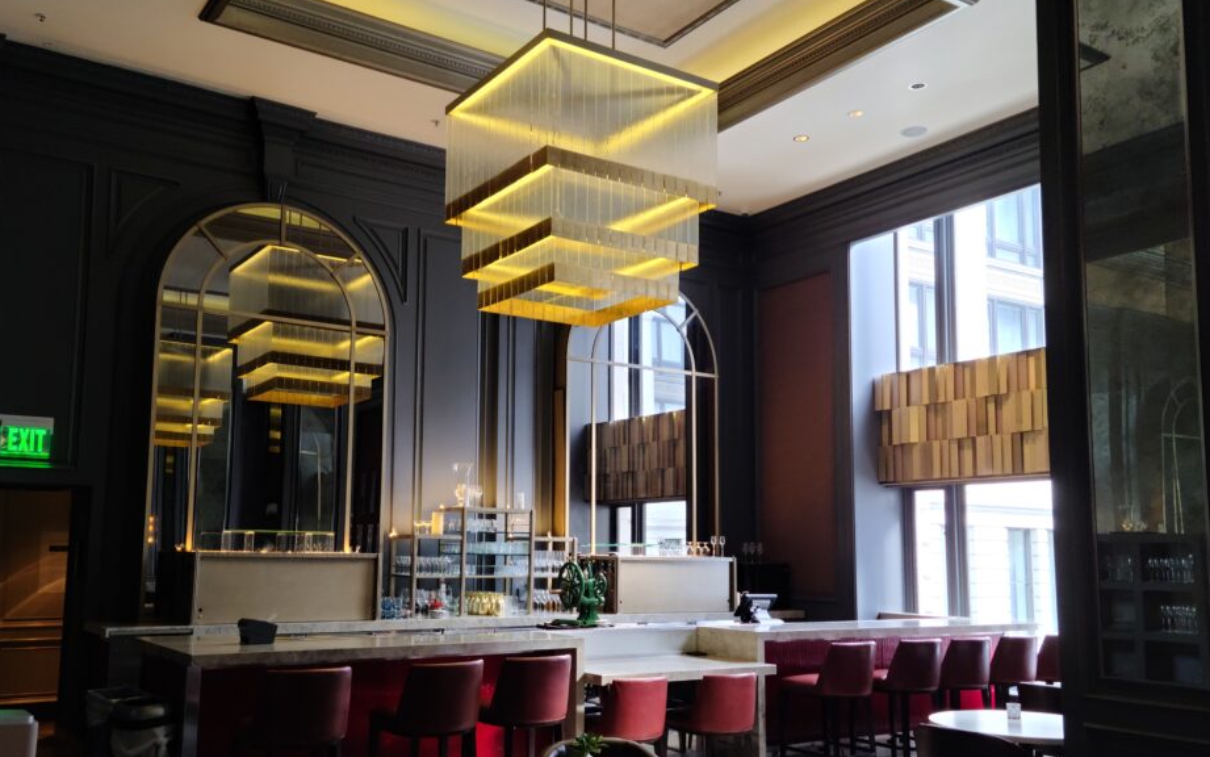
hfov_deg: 58.1
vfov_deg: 38.2
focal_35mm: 33
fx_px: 1088
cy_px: 447
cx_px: 561
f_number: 2
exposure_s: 1/60
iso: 160
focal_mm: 5.9
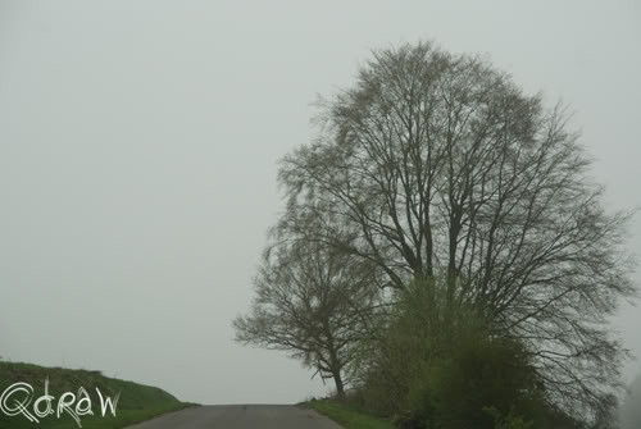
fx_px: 2006
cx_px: 320
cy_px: 214
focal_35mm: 112
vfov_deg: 12.2
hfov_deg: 18.2
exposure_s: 1/125
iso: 200
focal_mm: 75
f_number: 5.6
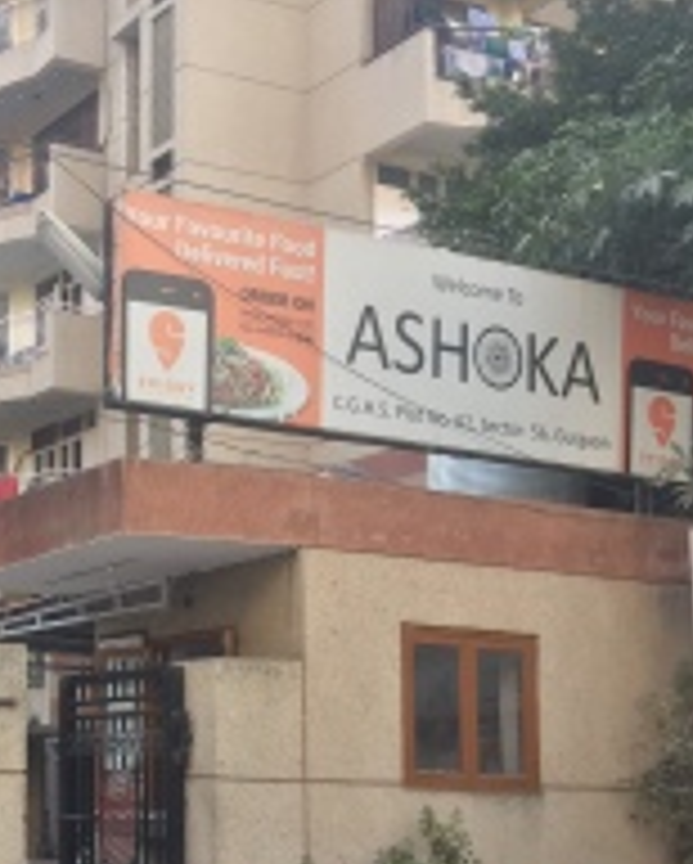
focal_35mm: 59
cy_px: 670
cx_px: -198
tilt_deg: +5.4
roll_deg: -1.6
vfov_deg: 31.2
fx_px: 1510
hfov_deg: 23.1
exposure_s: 1/252
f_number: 2.2
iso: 32
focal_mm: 4.15
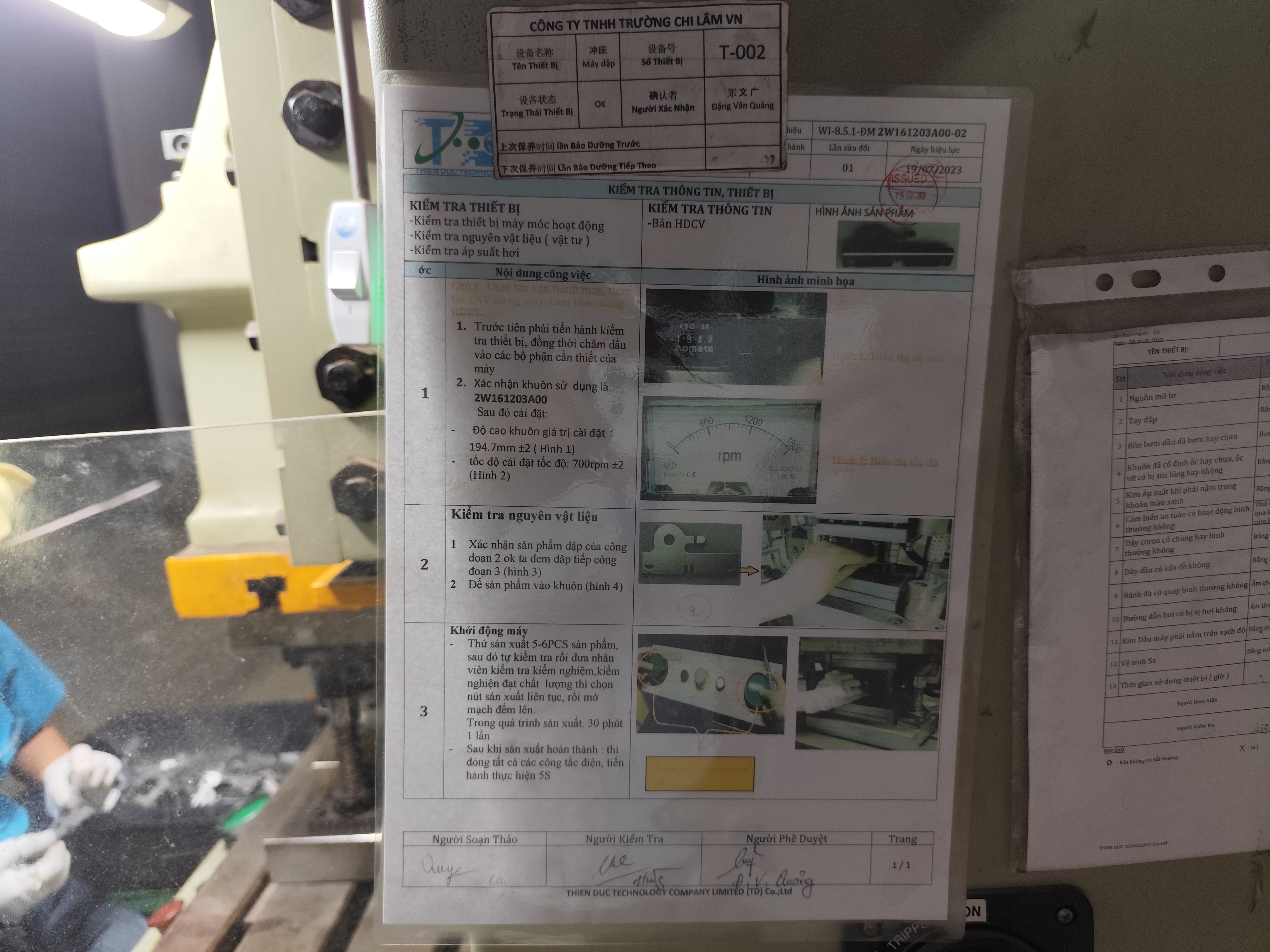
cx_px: 635
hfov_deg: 73.9
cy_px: 476
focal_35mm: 23
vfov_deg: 58.9
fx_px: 844
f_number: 1.65
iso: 320
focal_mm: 6.14
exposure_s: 1/50
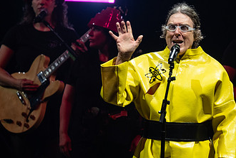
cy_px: 84
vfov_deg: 1.1
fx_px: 8010
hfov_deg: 1.7
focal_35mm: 1222
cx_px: 154
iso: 1000
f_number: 6.3
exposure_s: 1/500
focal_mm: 600
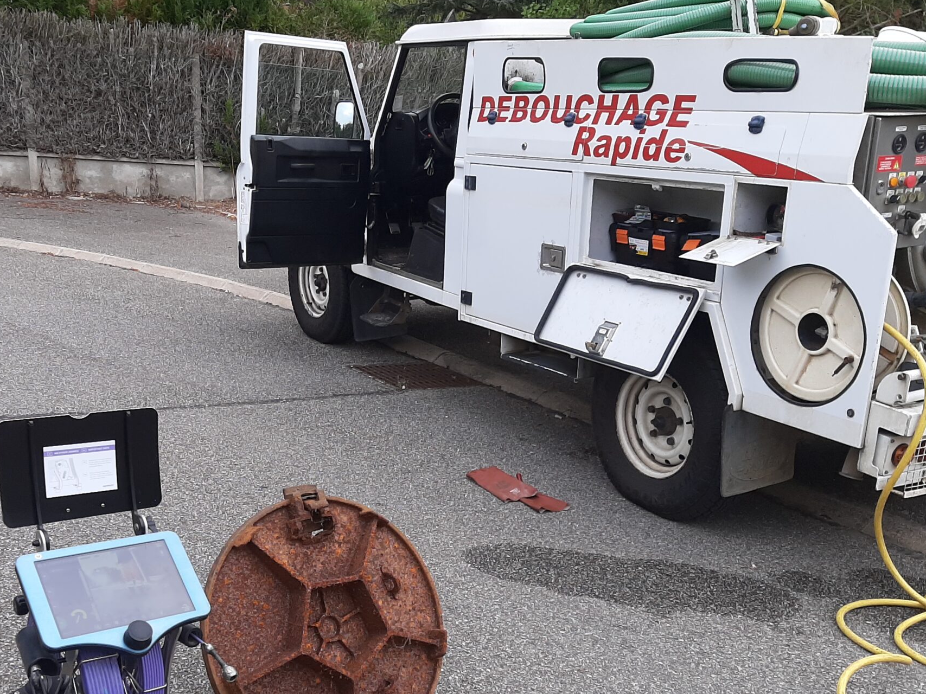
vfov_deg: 36.3
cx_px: 315
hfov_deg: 47.2
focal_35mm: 39
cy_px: 486
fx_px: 1043
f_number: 1.7
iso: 40
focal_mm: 3.93
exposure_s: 1/269
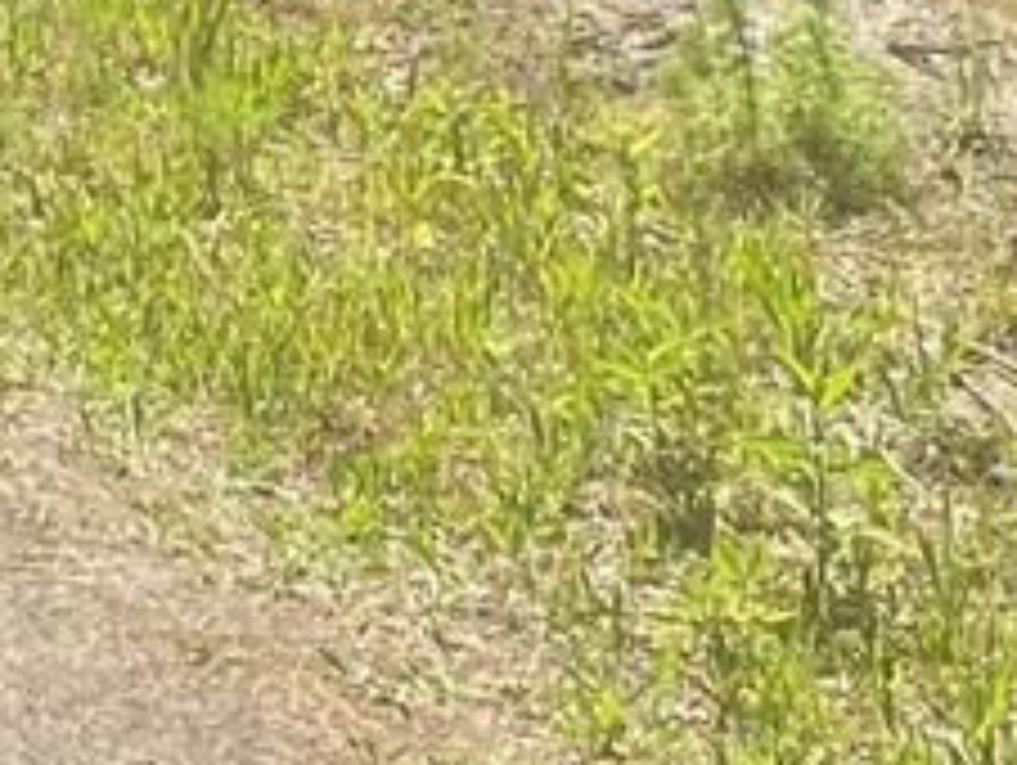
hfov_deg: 9.9
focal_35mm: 184
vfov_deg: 7.2
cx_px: -1094
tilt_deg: +6.9
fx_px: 5412
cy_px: -1472
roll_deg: +2.3
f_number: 1.8
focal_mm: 4.25
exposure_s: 1/2513
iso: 32
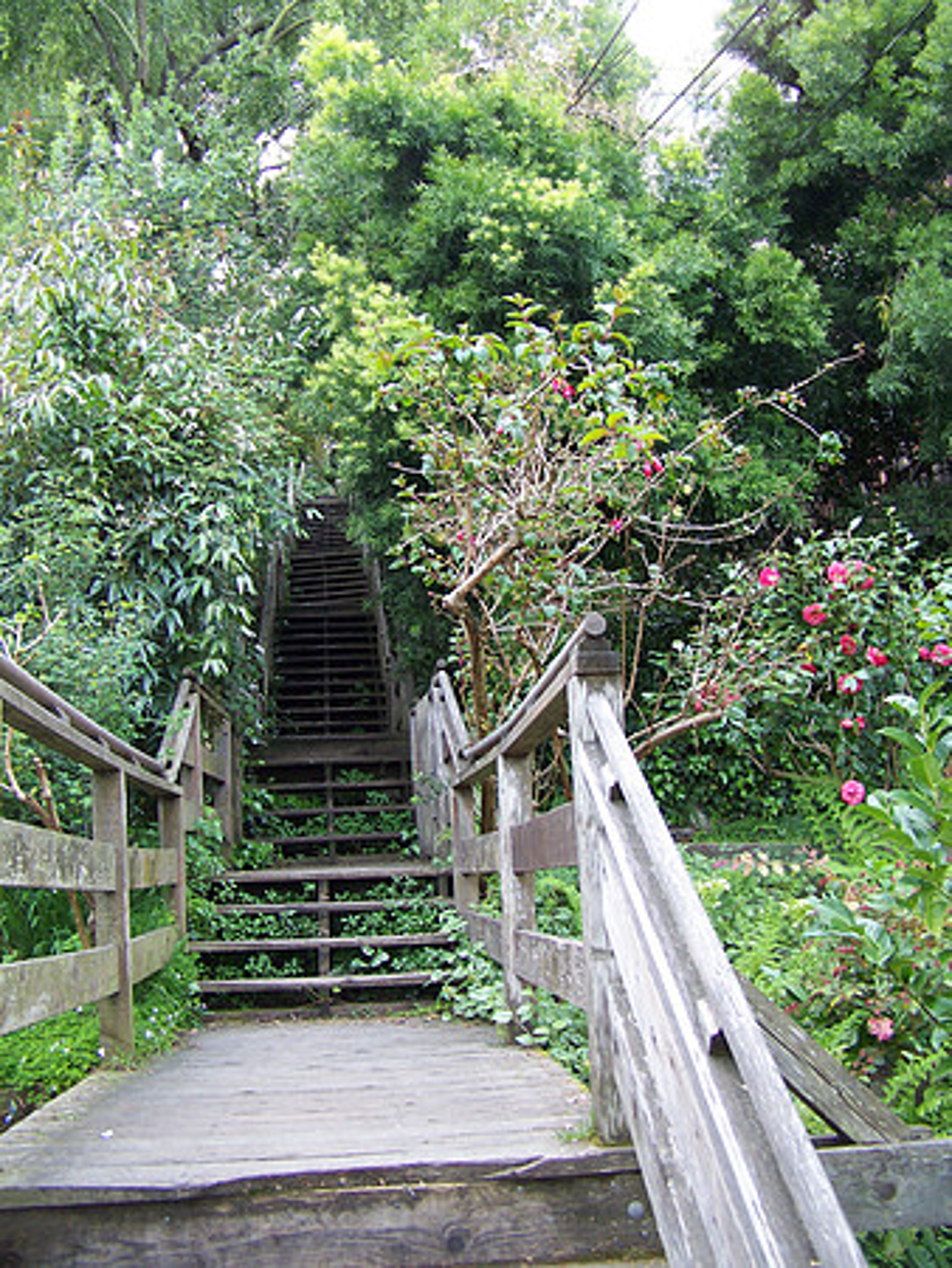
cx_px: 476
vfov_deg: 51.3
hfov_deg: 39.7
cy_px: 634
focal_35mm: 36
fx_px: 1319
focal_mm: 5.85
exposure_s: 1/30
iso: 80
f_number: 2.8
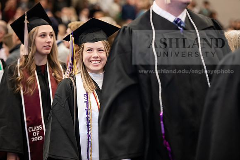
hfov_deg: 15.8
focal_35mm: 130
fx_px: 867
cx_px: 120
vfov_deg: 10.6
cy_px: 80
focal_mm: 130
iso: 2000
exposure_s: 1/200
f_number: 3.2
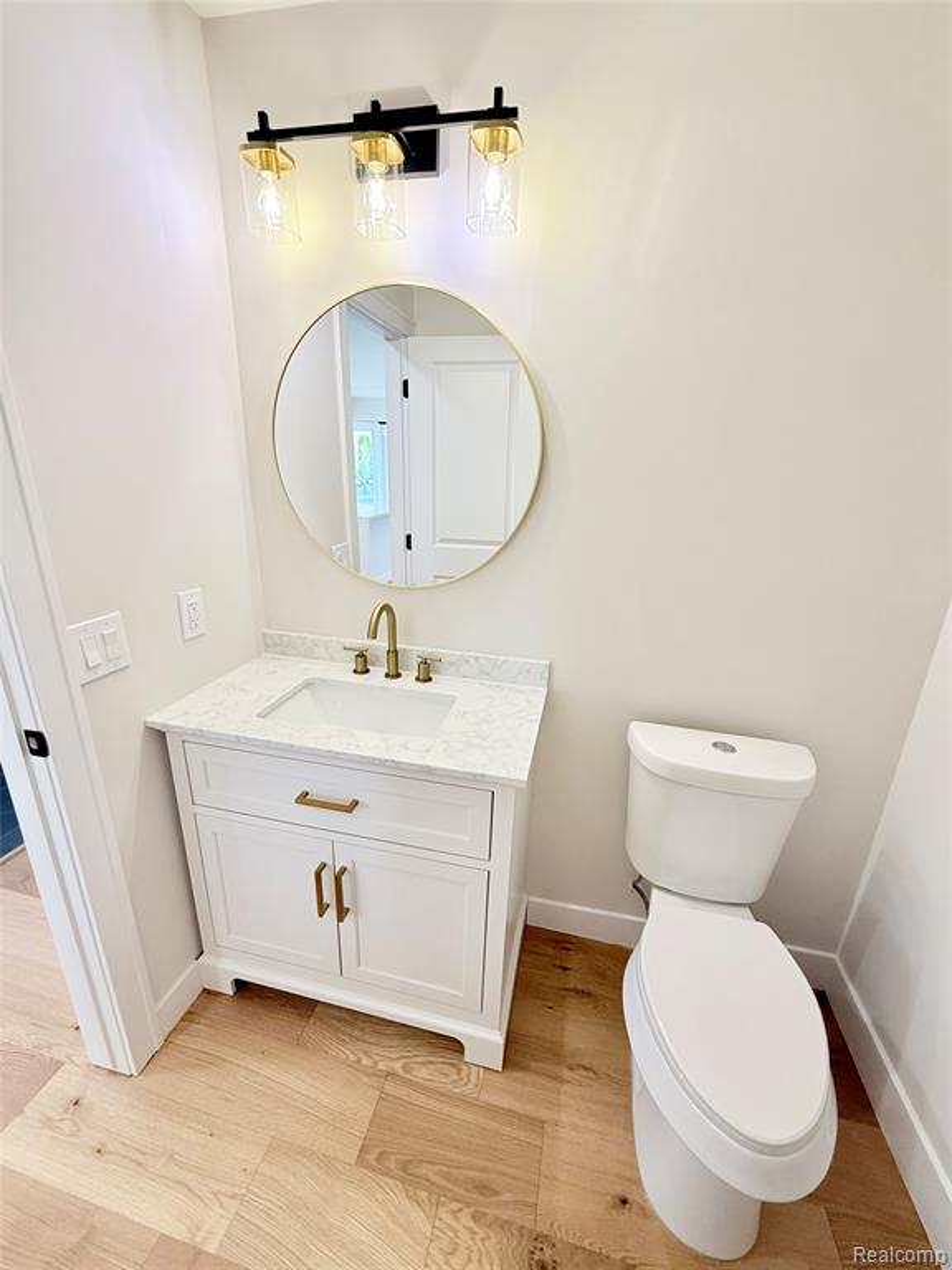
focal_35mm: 14
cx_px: 476
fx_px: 513
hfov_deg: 85.7
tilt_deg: -17.6
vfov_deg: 102.1
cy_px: 635
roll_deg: -1.9
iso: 125
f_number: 2.2
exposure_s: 1/120
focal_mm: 2.22
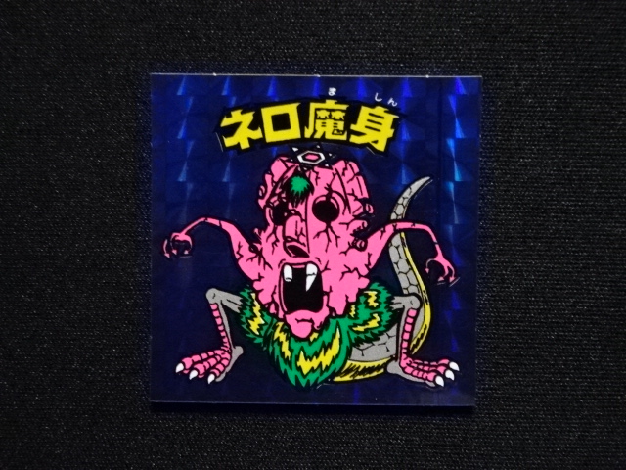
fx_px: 597
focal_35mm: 33
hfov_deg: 55.4
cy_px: 235
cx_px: 313
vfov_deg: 42.9
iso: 1600
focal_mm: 5.61
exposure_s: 1/13
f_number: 4
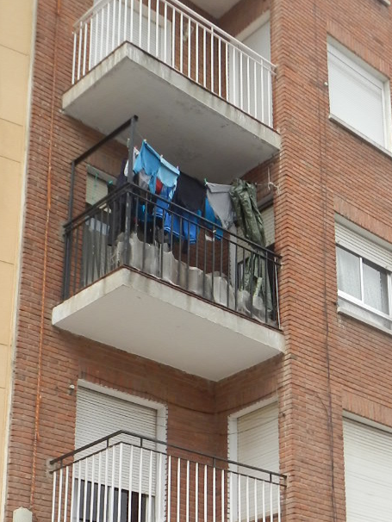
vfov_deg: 28.2
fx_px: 996
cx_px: 361
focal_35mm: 66
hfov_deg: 21.7
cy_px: 477
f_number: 3.2
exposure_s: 1/640
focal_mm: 4.5
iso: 125
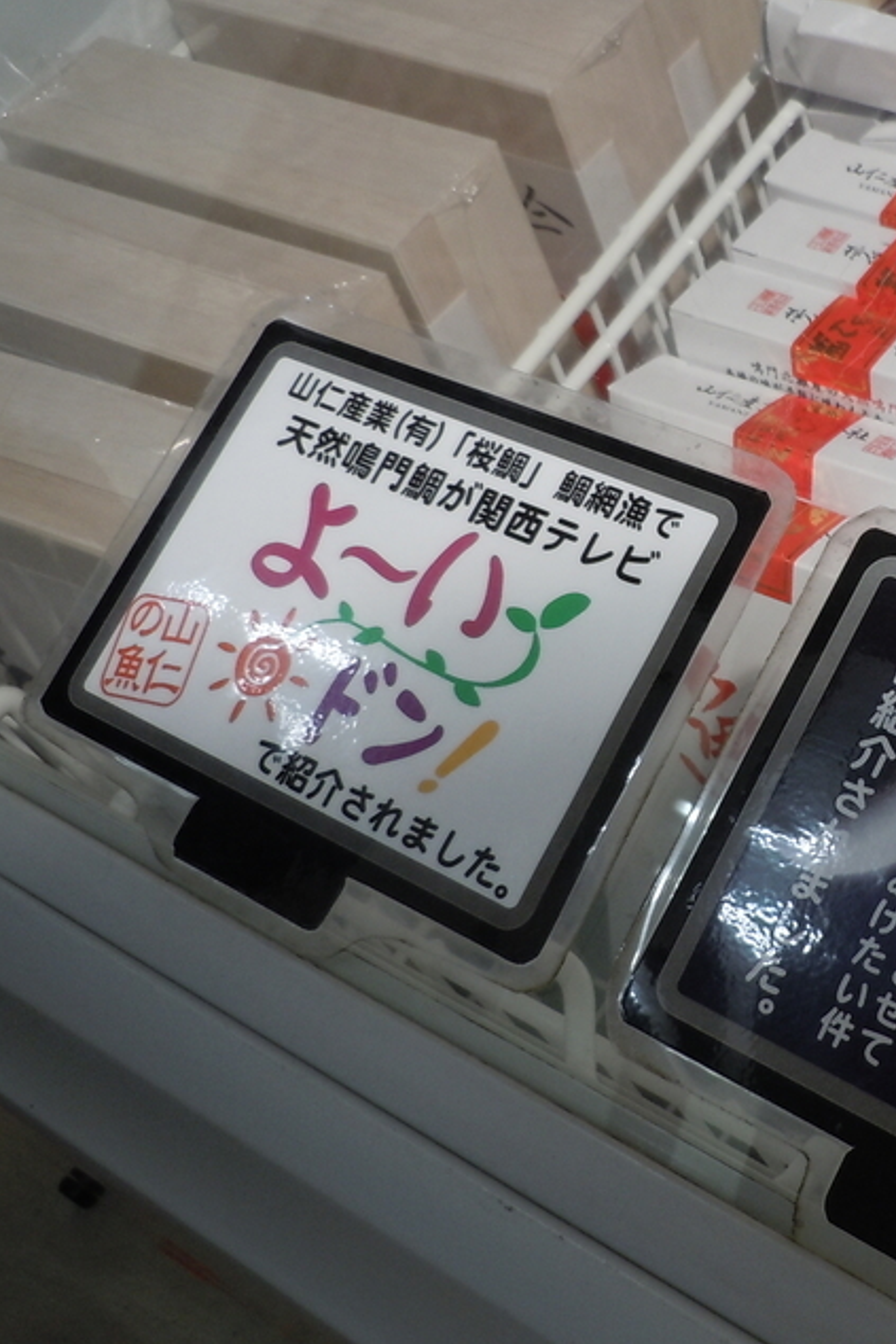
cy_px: 598
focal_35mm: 47
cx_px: 881
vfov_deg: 41.8
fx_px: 1754
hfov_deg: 27.2
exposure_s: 1/60
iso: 160
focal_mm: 5
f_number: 3.7
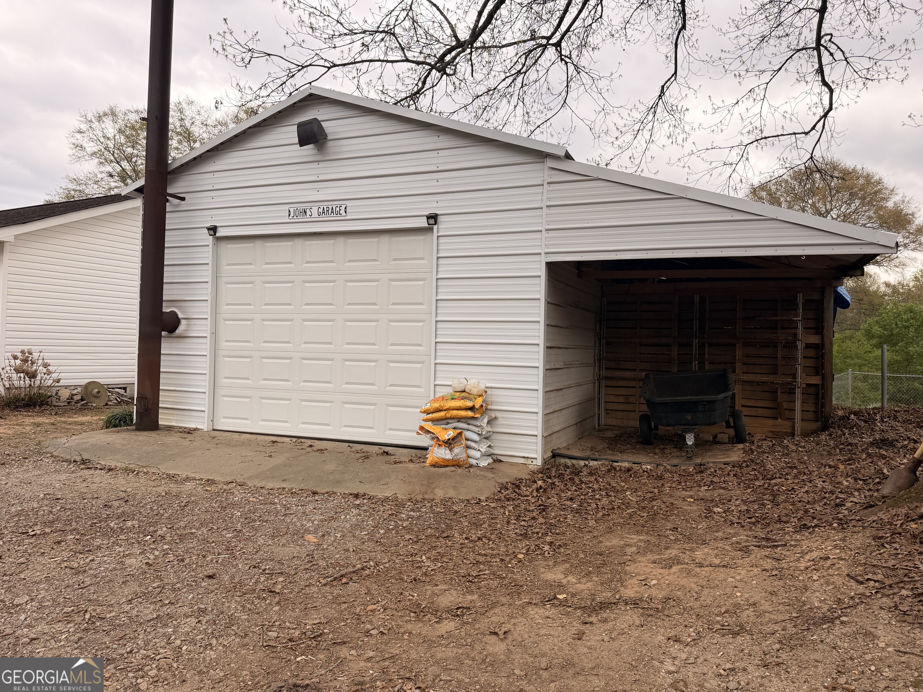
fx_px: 640
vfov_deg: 56.8
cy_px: 346
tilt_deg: -0.3
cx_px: 462
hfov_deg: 71.6
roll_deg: -1.4
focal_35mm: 24
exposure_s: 1/1192
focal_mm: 6.76
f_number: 1.78
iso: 100
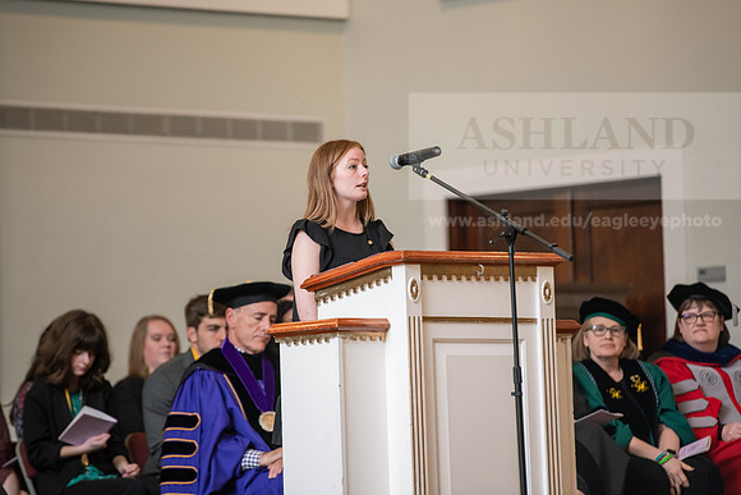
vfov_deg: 6.9
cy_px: 248
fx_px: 4117
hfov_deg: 10.3
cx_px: 370
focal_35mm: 200
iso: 1250
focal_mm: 200
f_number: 3.5
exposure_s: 1/200
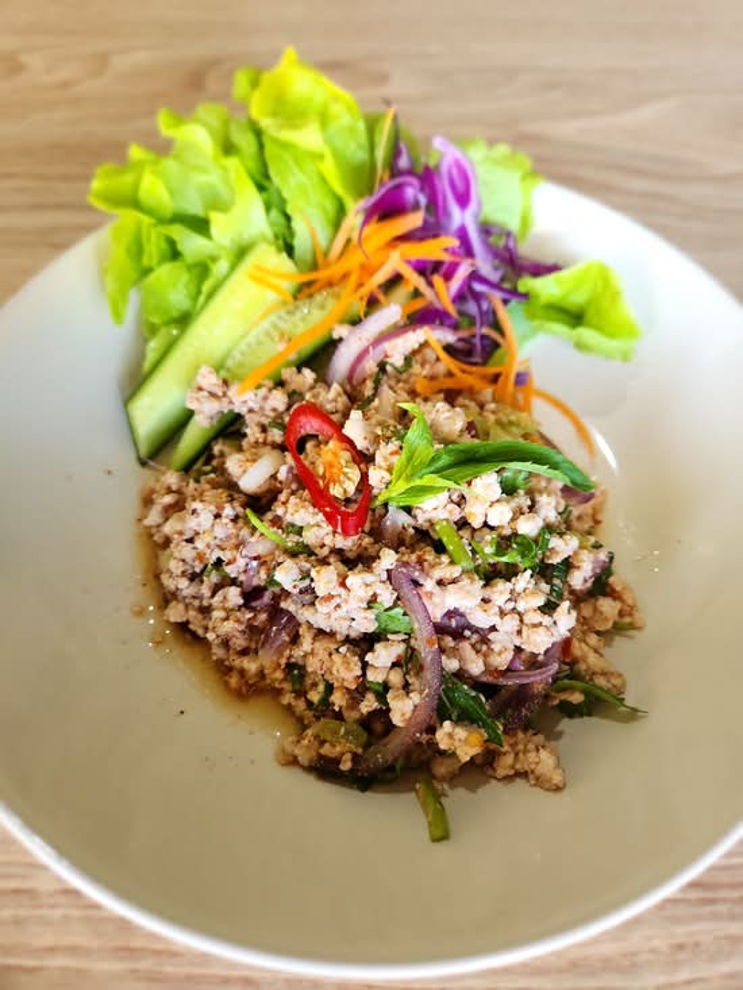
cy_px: 495
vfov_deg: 73.9
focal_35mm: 23
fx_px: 658
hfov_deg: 58.9
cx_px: 372
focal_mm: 5.4
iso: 125
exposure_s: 1/50
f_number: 1.8
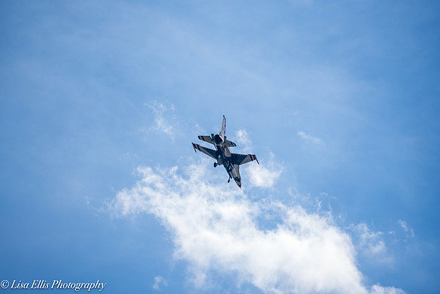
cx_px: 220
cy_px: 147
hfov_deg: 8.6
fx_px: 2934
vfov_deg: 5.7
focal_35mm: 240
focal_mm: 200
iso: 100
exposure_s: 1/1250
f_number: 5
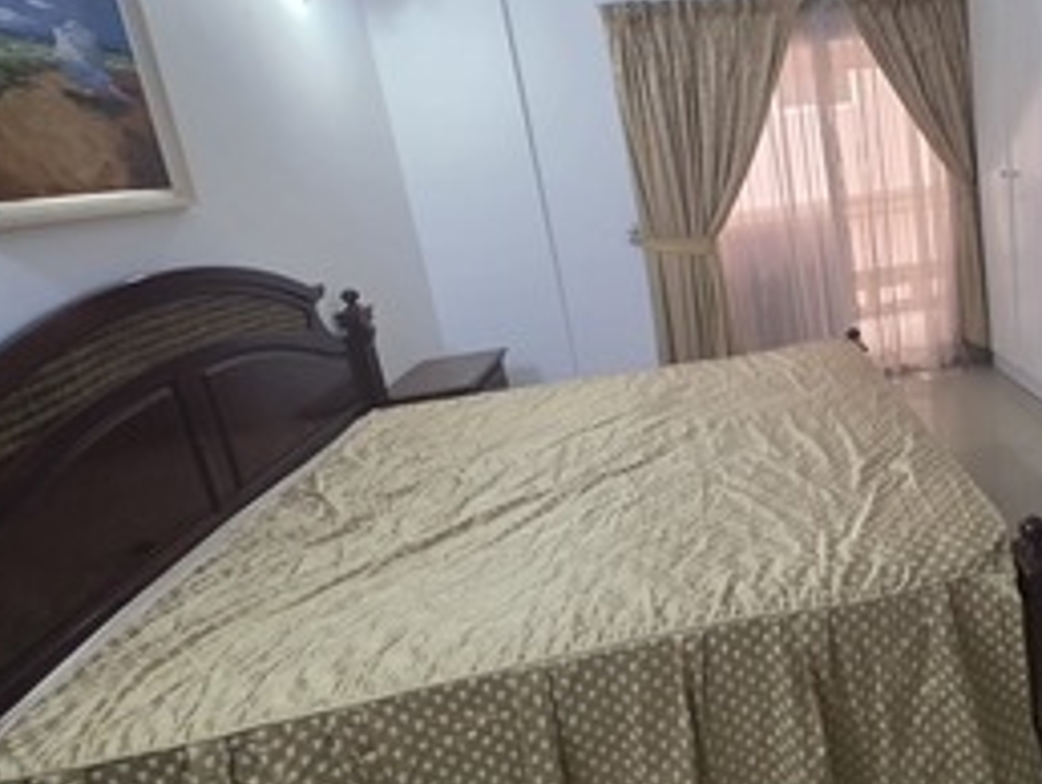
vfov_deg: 58.3
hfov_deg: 66.8
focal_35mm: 23
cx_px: 838
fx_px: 693
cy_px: 301
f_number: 1.9
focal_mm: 2.2
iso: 160
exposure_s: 1/100
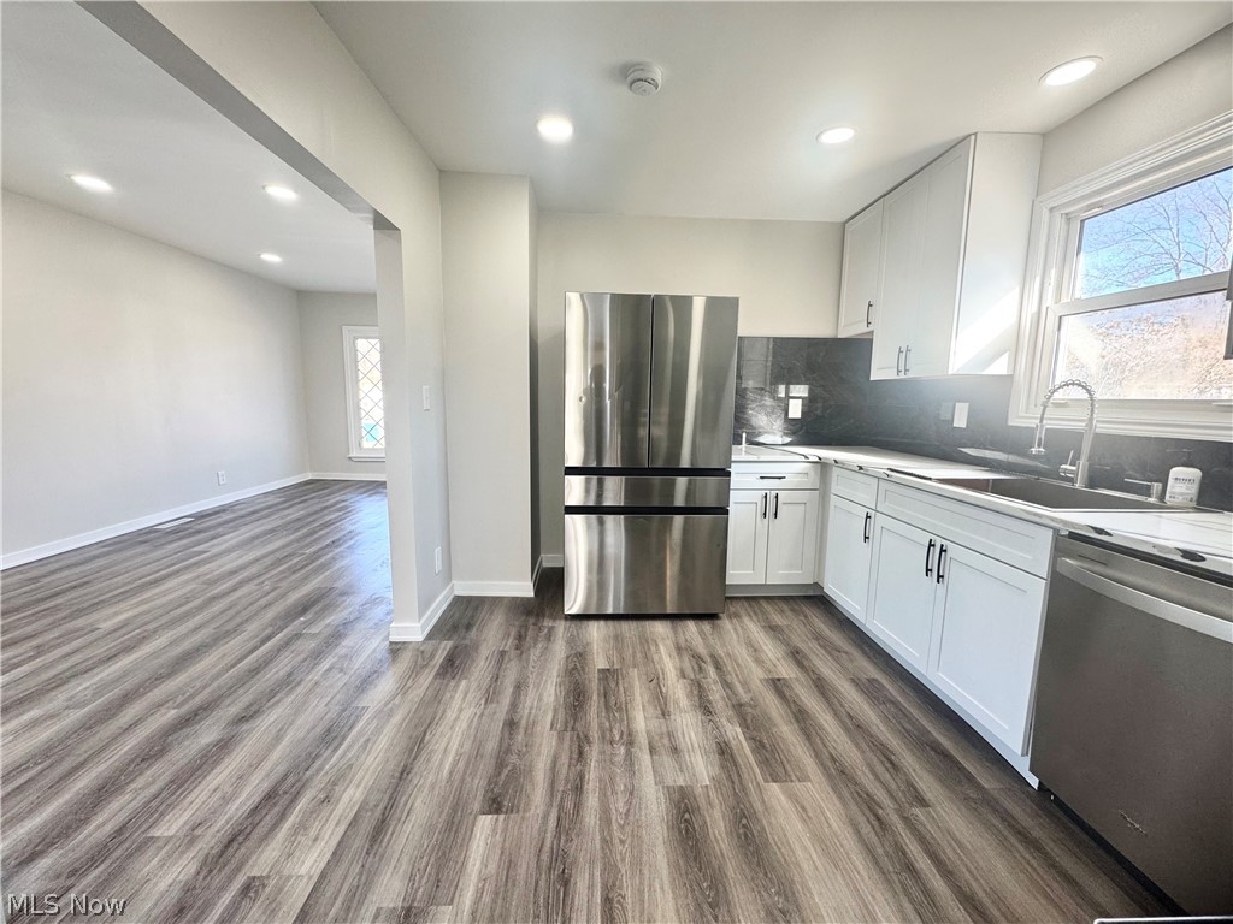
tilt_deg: -7.8
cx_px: 616
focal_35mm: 14
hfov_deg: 102.1
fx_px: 499
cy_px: 462
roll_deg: -0.8
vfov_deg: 85.7
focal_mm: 2.22
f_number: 2.2
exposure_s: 1/99
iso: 125
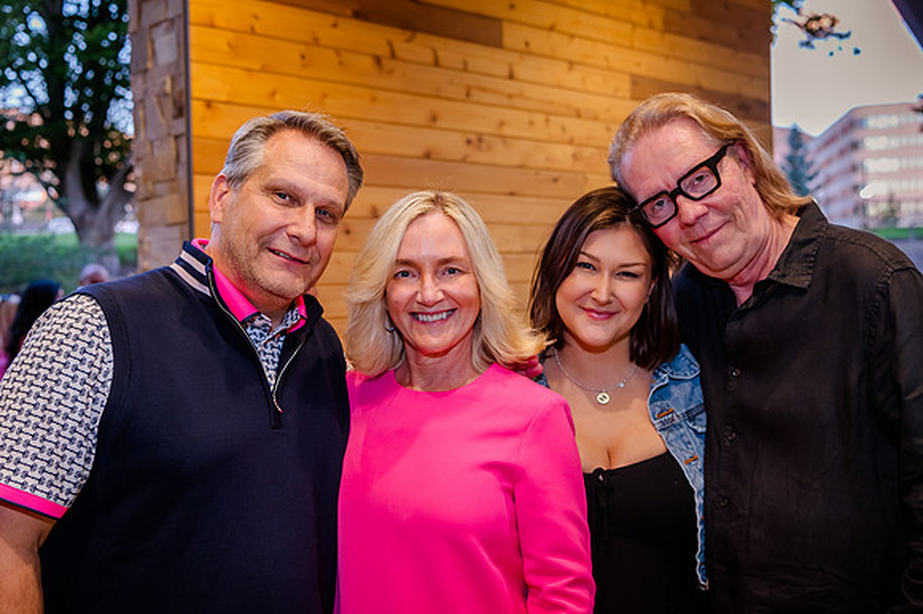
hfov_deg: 46.5
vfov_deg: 31.9
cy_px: 328
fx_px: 1074
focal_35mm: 42
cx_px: 497
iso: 1600
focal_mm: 34
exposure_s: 1/160
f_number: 3.5
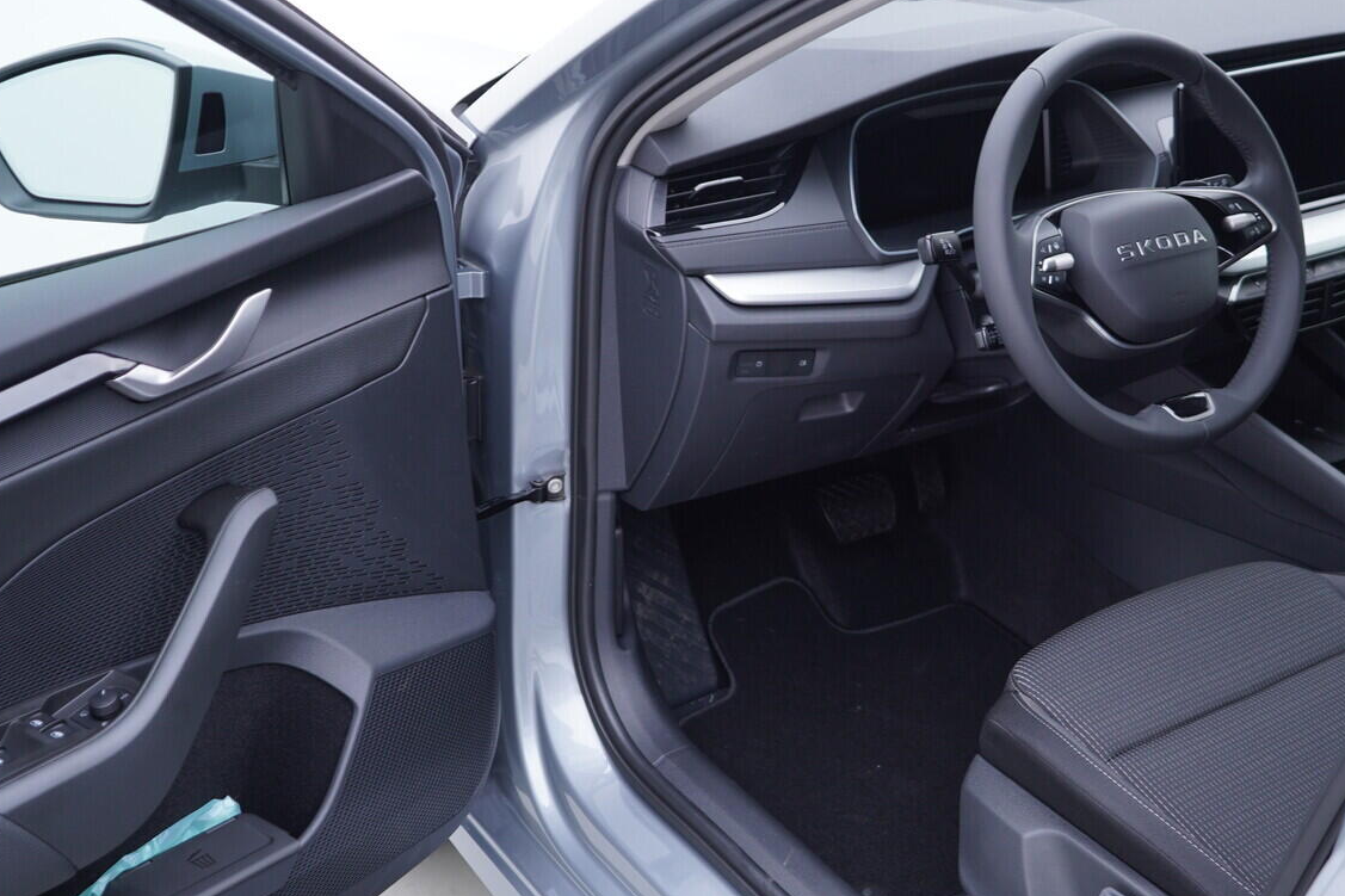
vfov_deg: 29.2
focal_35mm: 46
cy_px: 376
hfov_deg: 42.5
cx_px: 822
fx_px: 1718
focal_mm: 24
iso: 160
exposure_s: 1/40
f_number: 2.8
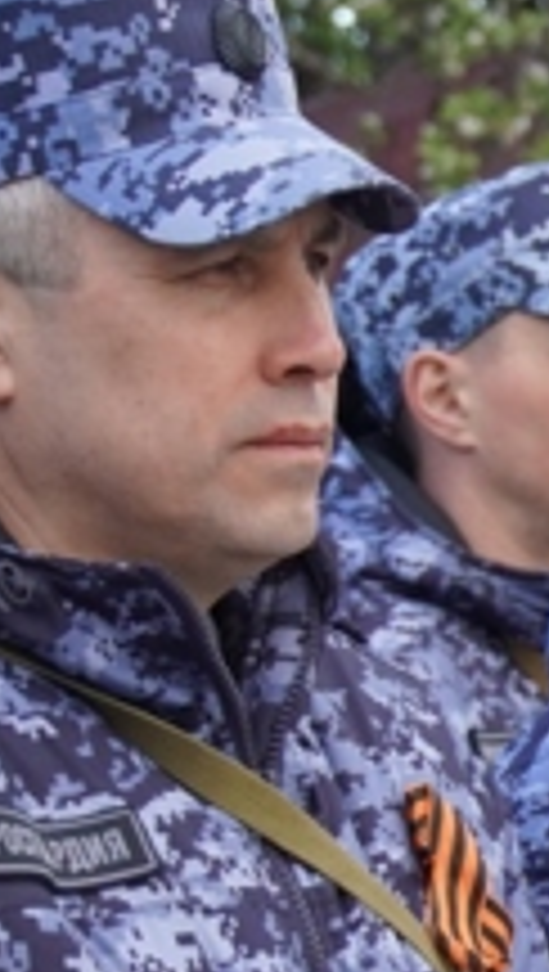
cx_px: 1604
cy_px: 864
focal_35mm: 272
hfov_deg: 4.3
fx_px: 7017
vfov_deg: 7.9
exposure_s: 1/160
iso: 400
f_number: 5
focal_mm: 50
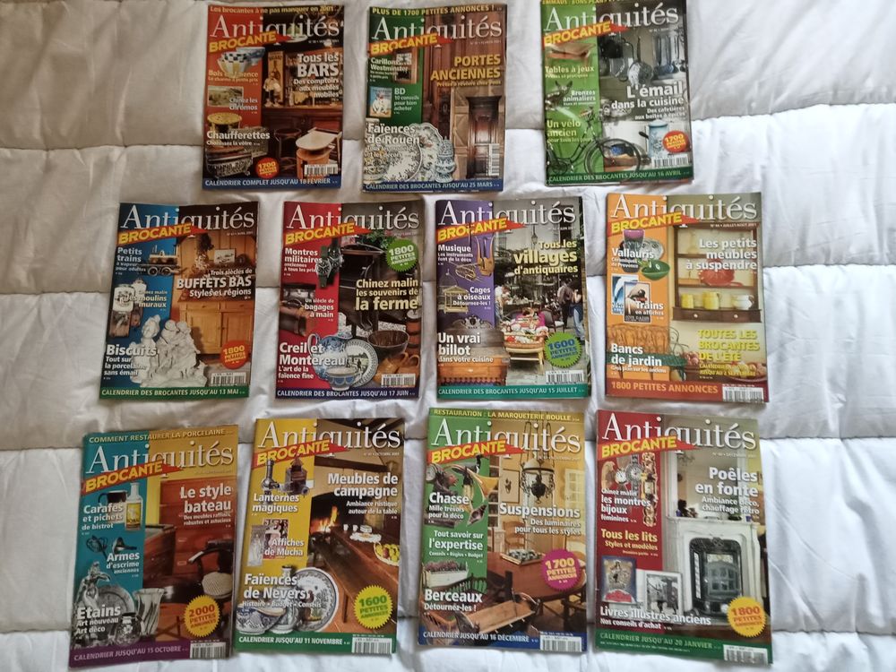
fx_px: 725
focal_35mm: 28
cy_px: 336
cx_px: 448
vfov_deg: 49.7
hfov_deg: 63.4
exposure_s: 1/33.3
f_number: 2.2
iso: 914
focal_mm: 3.46
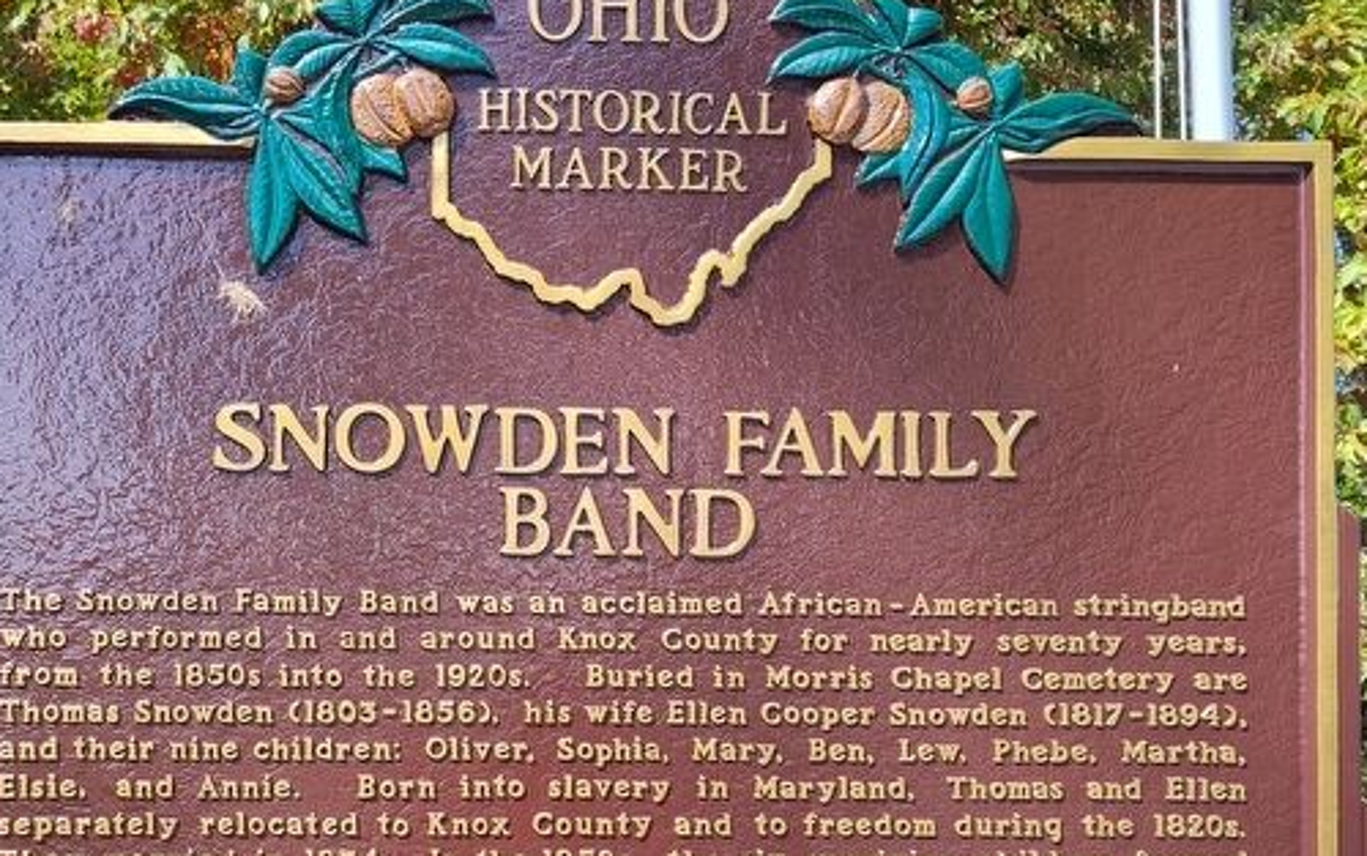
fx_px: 1454
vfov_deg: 32.2
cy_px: 634
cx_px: 591
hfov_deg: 50.2
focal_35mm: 39
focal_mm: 5.56
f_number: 1.8
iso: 100
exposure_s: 1/436
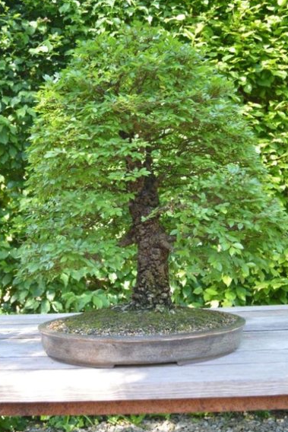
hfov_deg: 35.1
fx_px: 456
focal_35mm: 38
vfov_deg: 50.7
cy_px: 221
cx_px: 141
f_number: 4.5
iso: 400
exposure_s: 1/80
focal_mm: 24
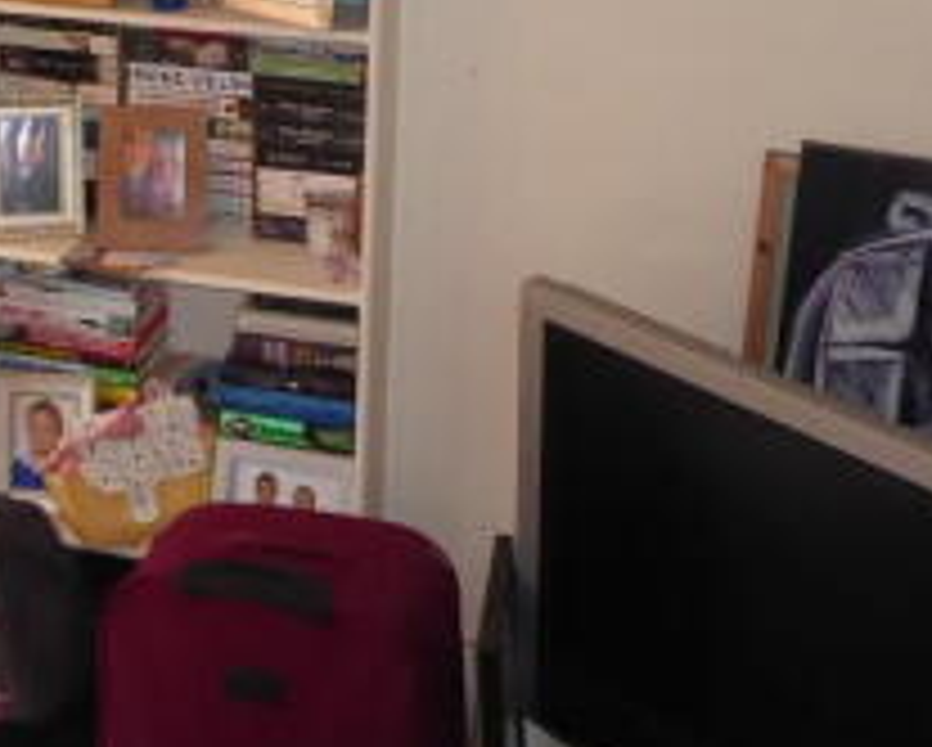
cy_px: -79
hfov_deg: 28.2
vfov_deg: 21.9
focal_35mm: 66
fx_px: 1822
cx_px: 205
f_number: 3.3
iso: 800
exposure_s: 1/60
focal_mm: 4.3
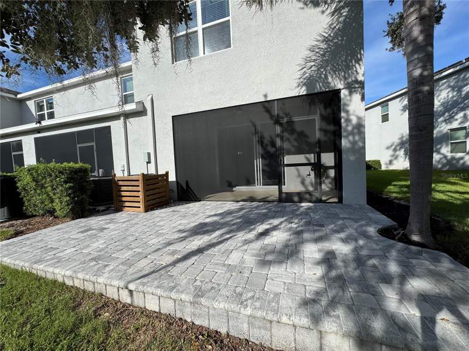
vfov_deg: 85.7
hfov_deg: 102.1
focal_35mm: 14
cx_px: 234
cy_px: 176
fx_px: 190
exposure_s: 1/1748
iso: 50
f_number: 2.2
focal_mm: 2.22
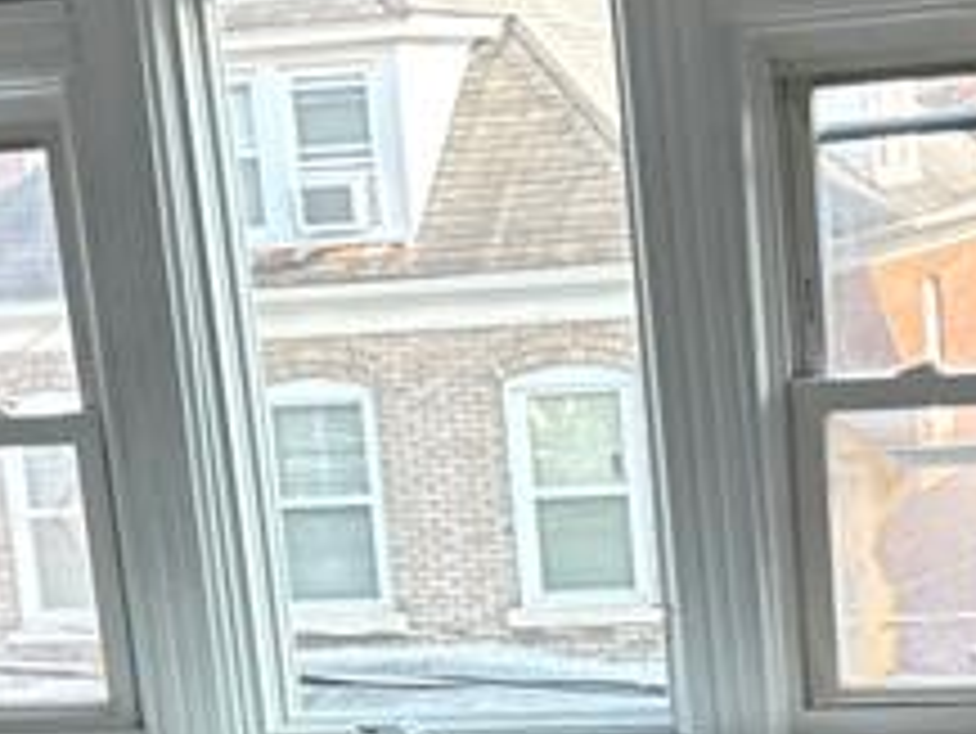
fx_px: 3188
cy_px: 892
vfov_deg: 12.8
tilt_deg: -13.8
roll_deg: +4.4
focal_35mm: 113
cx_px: 742
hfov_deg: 17.3
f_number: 1.78
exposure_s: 1/151
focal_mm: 6.76
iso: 80
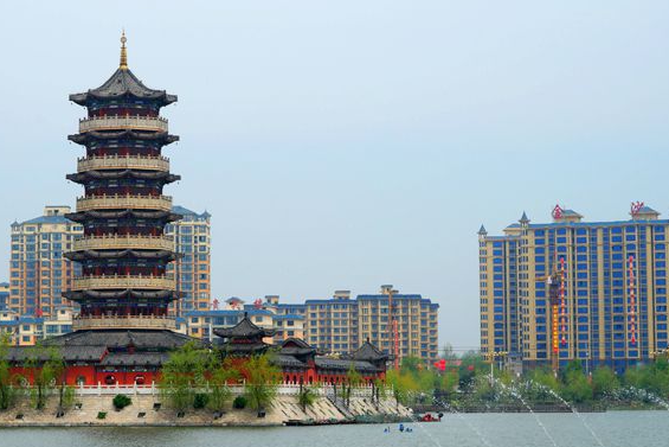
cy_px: 196
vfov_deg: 11.1
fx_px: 2305
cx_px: 218
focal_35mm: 124
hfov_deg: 16.5
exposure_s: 1/400
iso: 160
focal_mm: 70
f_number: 11
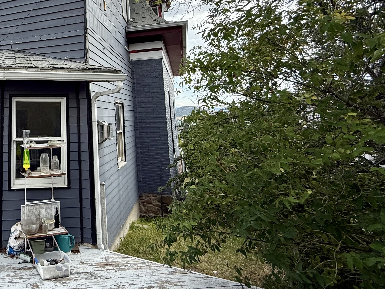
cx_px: 32
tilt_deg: +8.8
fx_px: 289
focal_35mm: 26
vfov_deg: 50.8
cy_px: 72
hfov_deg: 56.9
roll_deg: -0.1
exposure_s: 1/742
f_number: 2.2
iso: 64
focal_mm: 2.22
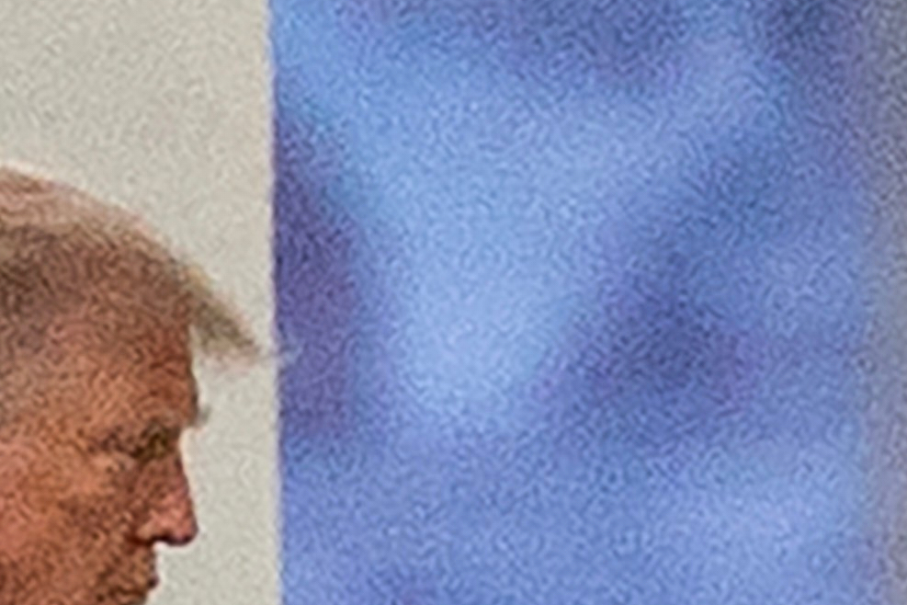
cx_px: -184
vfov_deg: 0.8
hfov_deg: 1.1
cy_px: 1649
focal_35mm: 1824
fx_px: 45951
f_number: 3.5
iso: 1000
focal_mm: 300
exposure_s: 1/320
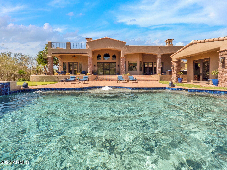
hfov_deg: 102.1
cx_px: 114
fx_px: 92
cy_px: 85
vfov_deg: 85.7
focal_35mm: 14
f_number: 10
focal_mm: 7
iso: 200
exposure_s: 1/200
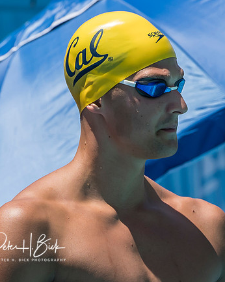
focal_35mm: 976
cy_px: 163
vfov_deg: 2.0
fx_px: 8130
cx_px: 117
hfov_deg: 1.6
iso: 250
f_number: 6.3
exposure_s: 1/1250
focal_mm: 200
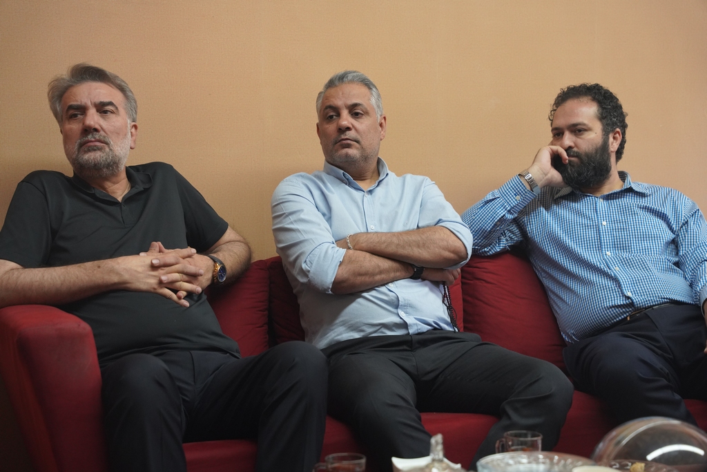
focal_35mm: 70
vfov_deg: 19.5
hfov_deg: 28.8
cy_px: 236
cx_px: 354
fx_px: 1375
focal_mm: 70
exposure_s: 1/160
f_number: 4
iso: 2000
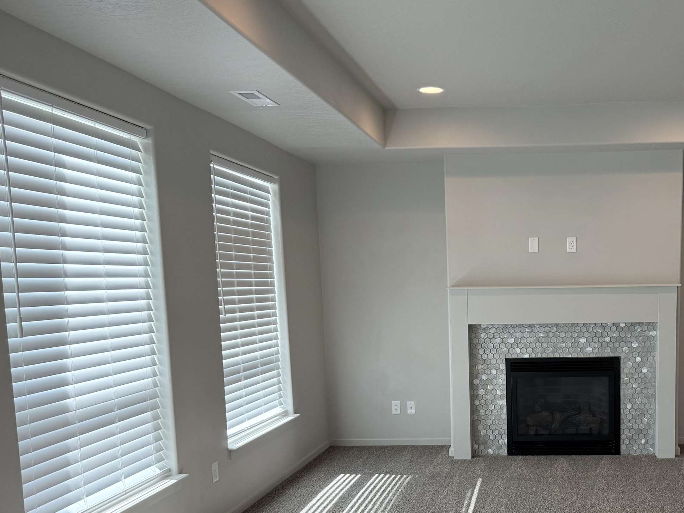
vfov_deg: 36.9
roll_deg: +0.1
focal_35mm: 38
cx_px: 519
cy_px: 378
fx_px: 751
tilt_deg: -7.0
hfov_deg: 47.1
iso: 125
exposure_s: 1/240
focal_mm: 6.76
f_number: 1.78
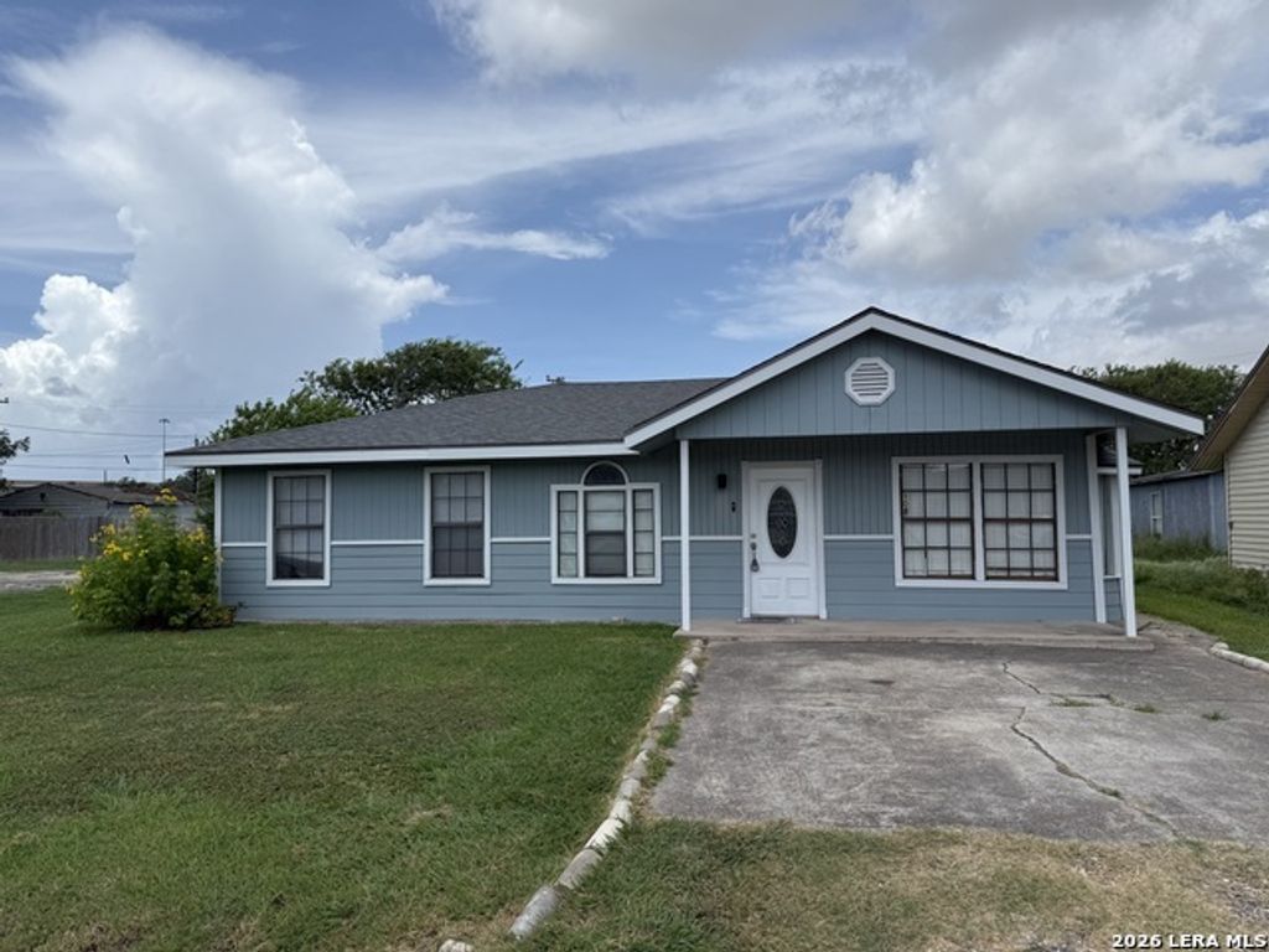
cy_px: 476
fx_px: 880
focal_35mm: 24
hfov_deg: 71.6
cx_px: 634
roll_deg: -0.3
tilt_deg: +2.4
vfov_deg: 56.8
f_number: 1.78
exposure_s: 1/7353
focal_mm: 6.76
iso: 80
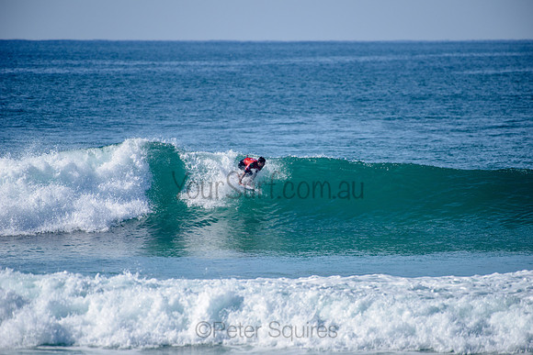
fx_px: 7404
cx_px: 266
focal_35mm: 500
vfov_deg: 2.8
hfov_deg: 4.1
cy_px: 178
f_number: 5.6
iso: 160
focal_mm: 500
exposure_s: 1/2500
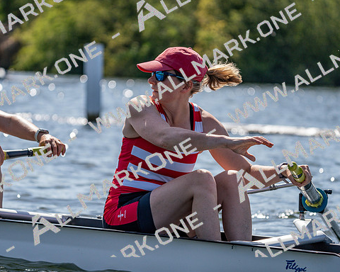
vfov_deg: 6.1
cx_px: 176
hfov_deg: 7.6
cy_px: 136
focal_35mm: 253
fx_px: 2546
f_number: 5.6
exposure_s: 1/2000
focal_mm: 223
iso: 250
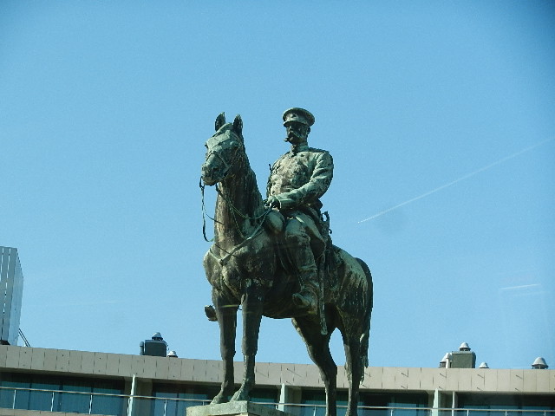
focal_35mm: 144
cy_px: 208
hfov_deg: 13.7
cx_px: 278
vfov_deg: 10.3
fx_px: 2309
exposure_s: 1/200
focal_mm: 25.9
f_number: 5.2
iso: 250
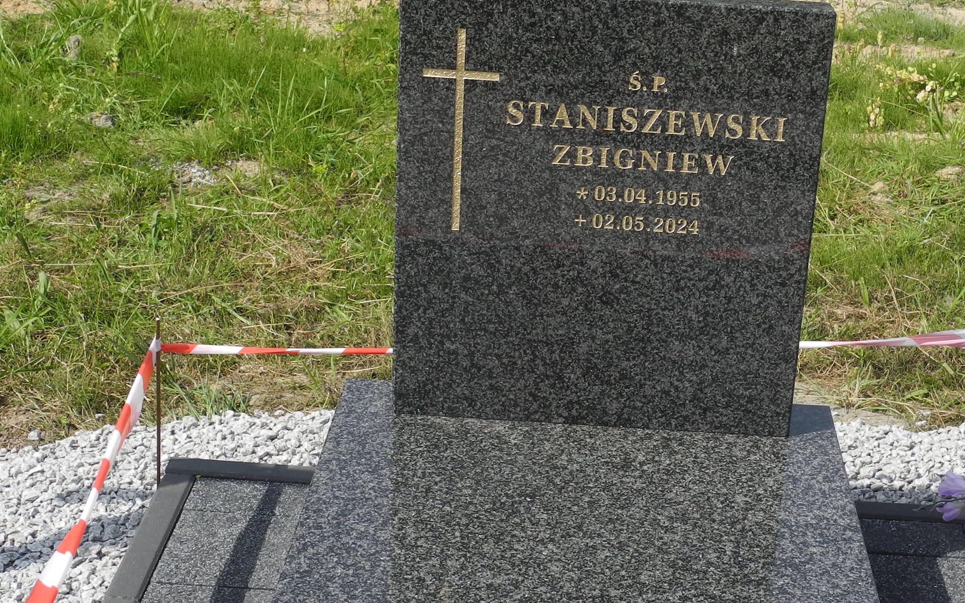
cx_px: 607
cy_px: 254
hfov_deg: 30.5
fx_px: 1762
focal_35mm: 67
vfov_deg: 19.4
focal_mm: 8.1
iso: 100
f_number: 3.5
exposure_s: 1/1000
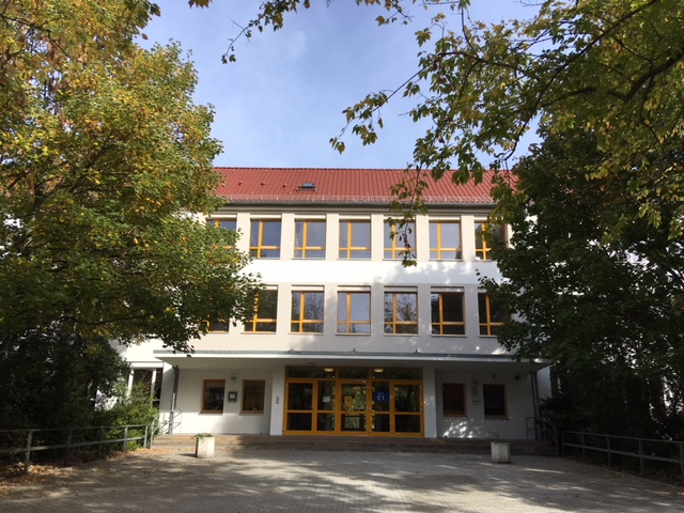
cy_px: 256
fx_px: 573
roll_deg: -1.5
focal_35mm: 29
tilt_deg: +15.1
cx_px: 342
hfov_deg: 61.7
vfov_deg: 48.2
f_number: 2.2
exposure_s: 1/1451
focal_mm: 4.15
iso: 25
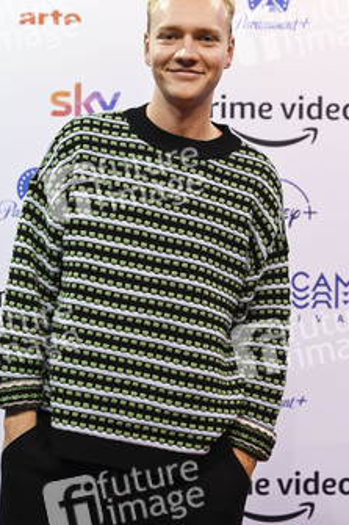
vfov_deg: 29.7
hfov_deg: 20.0
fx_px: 990
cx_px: 169
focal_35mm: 68
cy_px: 263
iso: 500
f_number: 4
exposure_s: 1/200
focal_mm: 57
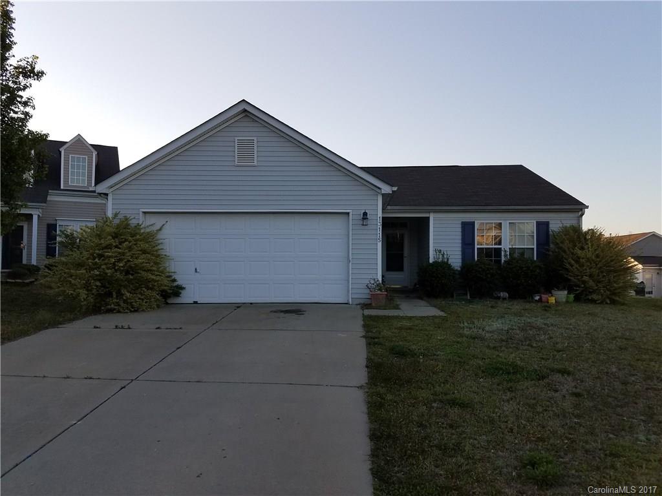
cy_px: 248
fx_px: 497
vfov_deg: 53.1
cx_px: 331
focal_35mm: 26
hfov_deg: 67.3
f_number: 1.7
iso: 40
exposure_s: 1/708
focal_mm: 4.2
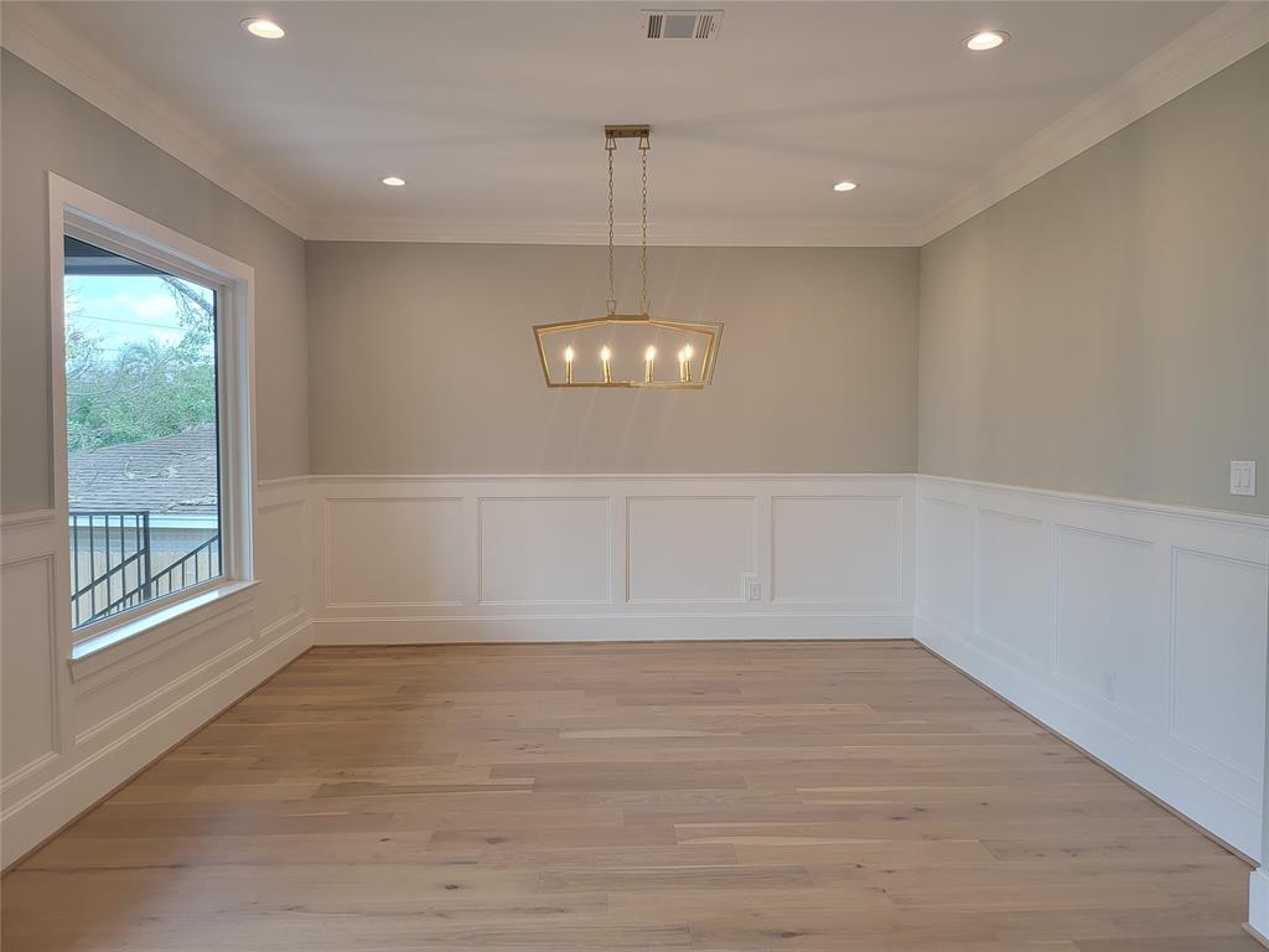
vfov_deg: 56.8
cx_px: 634
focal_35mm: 24
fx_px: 880
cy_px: 476
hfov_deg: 71.6
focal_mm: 5
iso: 100
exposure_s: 1/119
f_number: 1.8
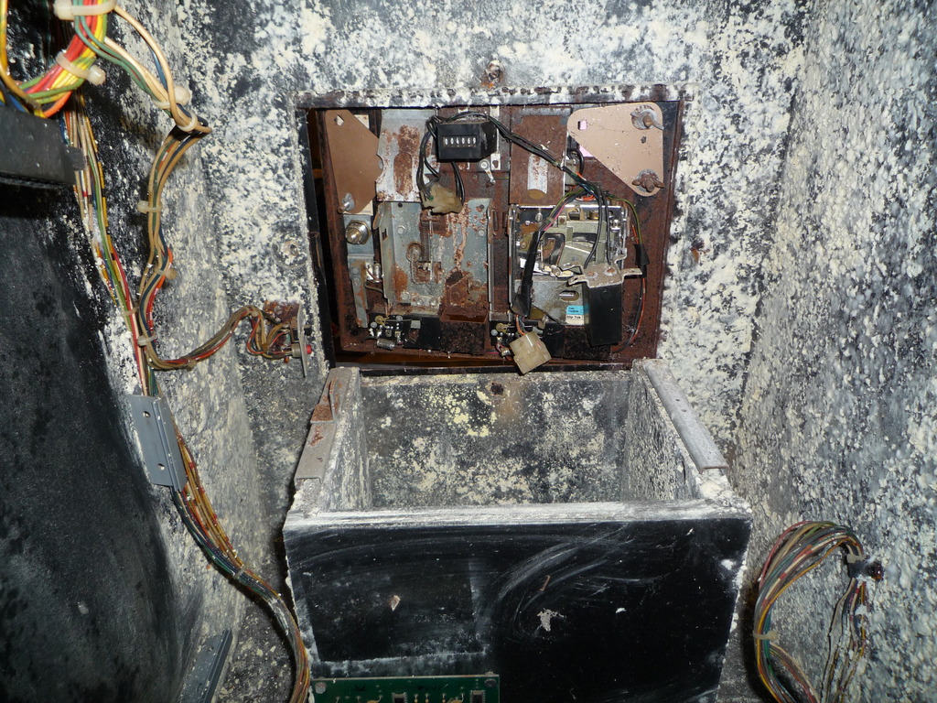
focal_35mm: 25
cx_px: 468
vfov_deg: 54.9
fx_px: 677
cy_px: 352
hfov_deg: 69.4
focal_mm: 4.4
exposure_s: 1/30
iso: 100
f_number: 2.8
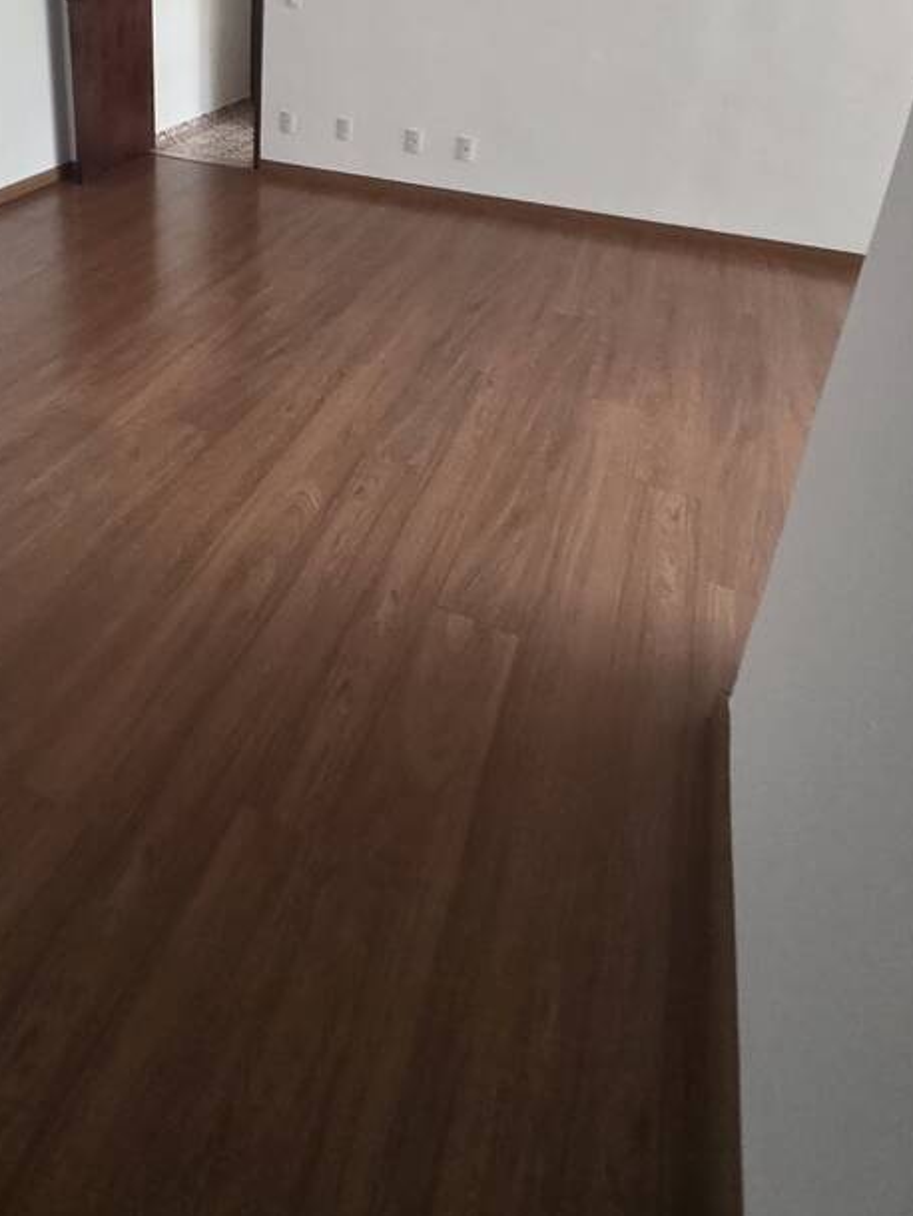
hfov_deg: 56.6
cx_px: 251
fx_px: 808
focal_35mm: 23
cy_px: 231
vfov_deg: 66.6
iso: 200
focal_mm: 2.2
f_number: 1.9
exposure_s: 1/60
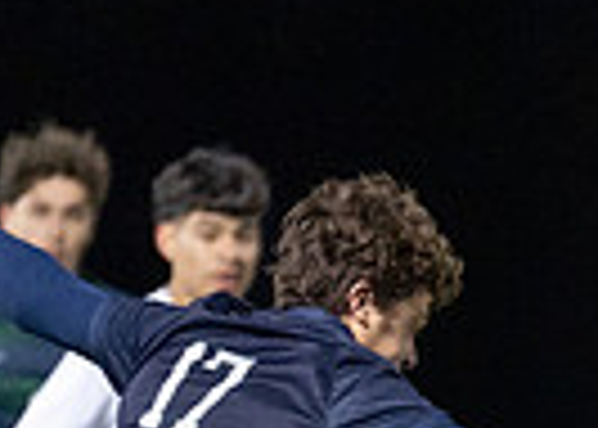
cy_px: 802
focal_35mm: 1231
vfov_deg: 1.2
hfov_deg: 1.6
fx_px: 20907
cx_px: 643
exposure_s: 1/1000
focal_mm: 200
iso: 2500
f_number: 2.8
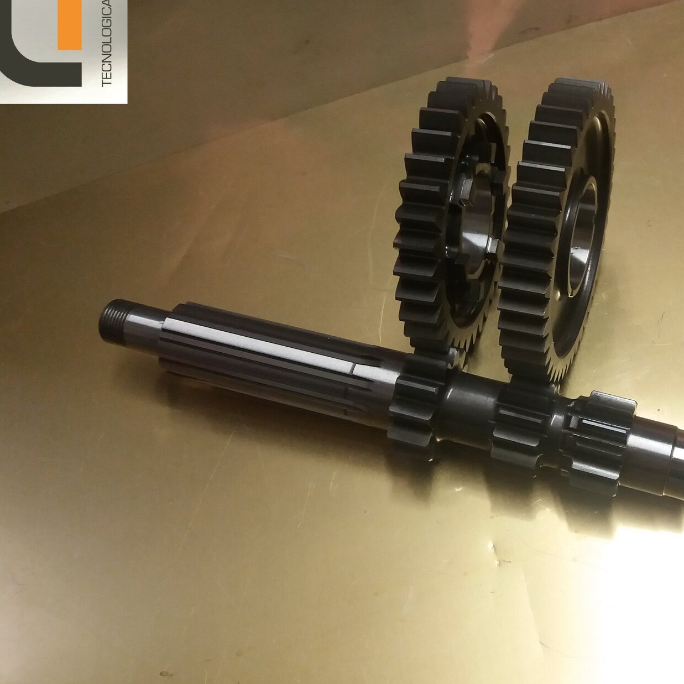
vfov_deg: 41.8
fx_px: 894
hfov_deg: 40.5
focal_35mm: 40
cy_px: 300
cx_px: 526
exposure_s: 1/17
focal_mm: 3.7
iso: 160
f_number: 1.9
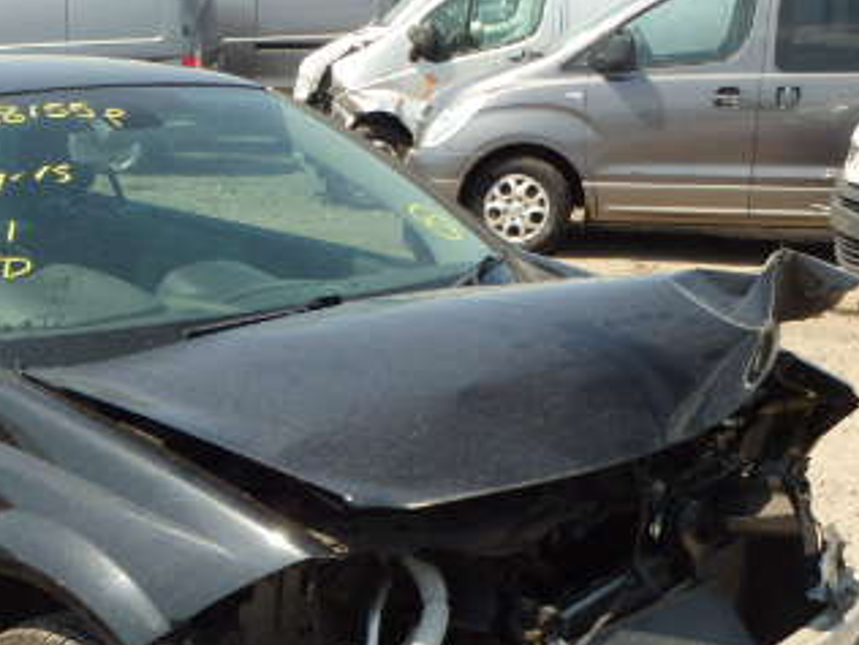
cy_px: 631
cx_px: 130
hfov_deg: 26.0
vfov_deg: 19.6
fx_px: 1812
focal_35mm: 73
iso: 125
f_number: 4.5
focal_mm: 6.4
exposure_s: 1/500
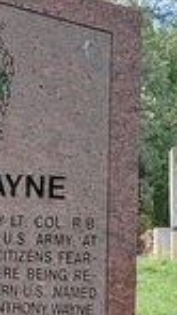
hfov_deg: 7.5
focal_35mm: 159
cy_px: 349
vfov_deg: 13.3
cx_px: -41
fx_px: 1330
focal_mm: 4
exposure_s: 1/553
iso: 25
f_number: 1.8
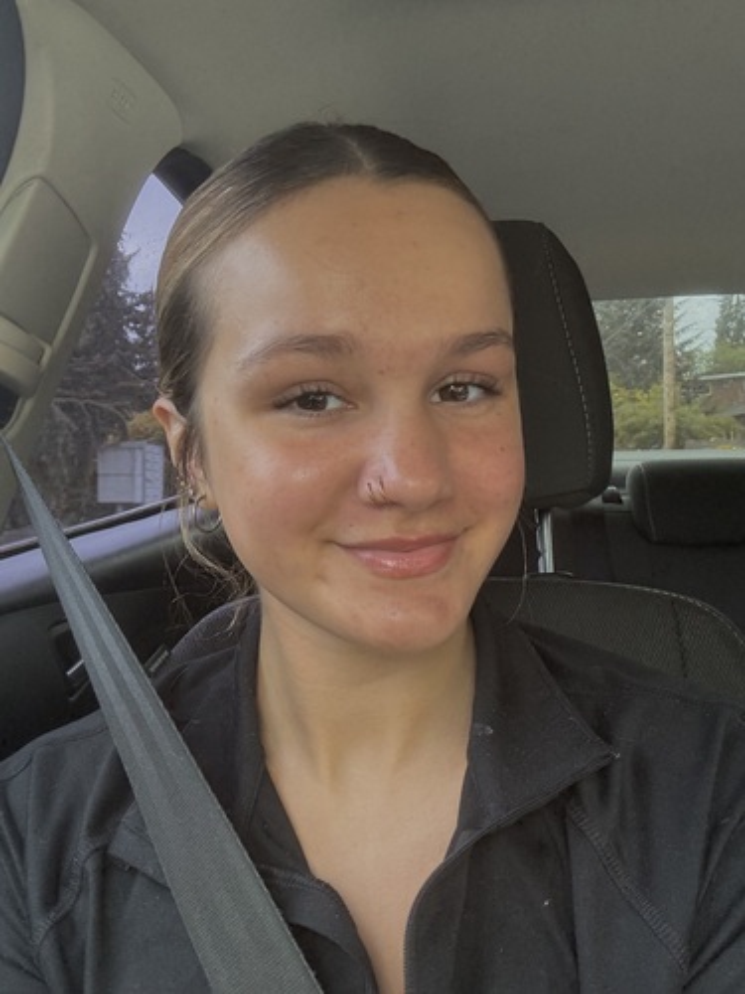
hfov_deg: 46.8
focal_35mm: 30
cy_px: 497
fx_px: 861
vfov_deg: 60.0
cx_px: 372
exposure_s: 1/60
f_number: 1.9
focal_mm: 2.69
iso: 100
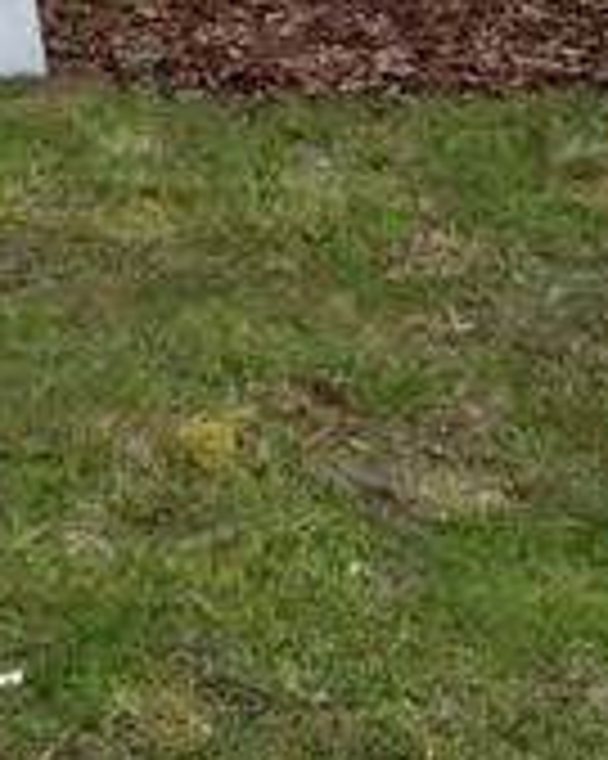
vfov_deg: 12.6
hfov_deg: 10.6
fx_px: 3197
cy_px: -508
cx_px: -189
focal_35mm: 142
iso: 130
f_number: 1.7
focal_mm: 6.72
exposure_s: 1/3200
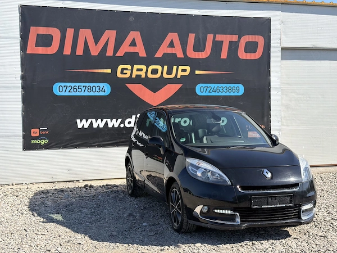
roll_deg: +0.7
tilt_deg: -0.2
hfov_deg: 39.7
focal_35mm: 48
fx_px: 467
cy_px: 126
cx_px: 168
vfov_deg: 30.3
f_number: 1.78
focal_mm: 6.76
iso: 64
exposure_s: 1/2865
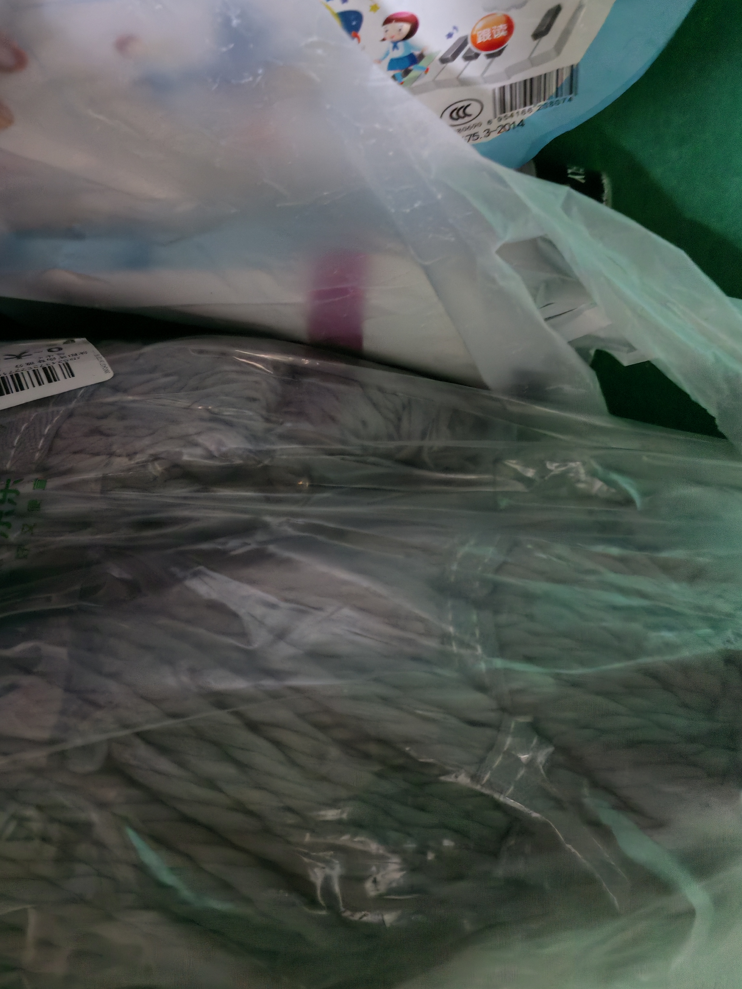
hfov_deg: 41.8
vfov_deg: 53.9
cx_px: 343
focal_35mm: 34
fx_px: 972
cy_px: 478
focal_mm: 5.52
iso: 2000
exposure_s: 1/25
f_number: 1.95
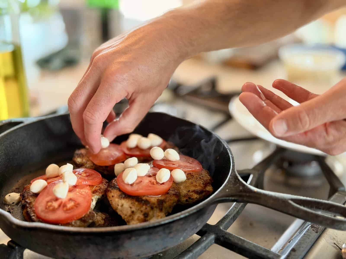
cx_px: 173
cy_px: 130
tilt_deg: -24.8
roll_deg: -2.4
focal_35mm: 48
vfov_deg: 30.3
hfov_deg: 39.7
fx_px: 480
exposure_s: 1/60
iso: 125
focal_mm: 6.76
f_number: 1.78
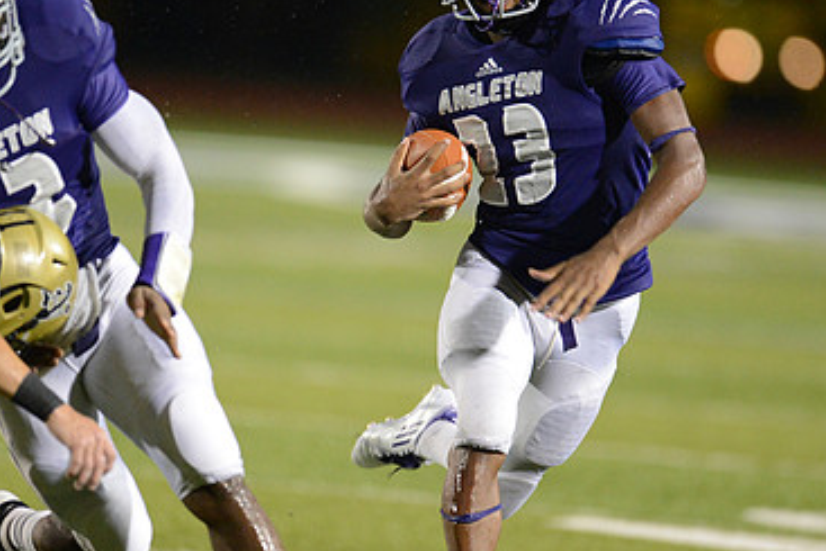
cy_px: 255
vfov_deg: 2.2
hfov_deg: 3.3
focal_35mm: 633
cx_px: 423
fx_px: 14529
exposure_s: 1/1000
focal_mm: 400
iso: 5000
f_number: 2.8
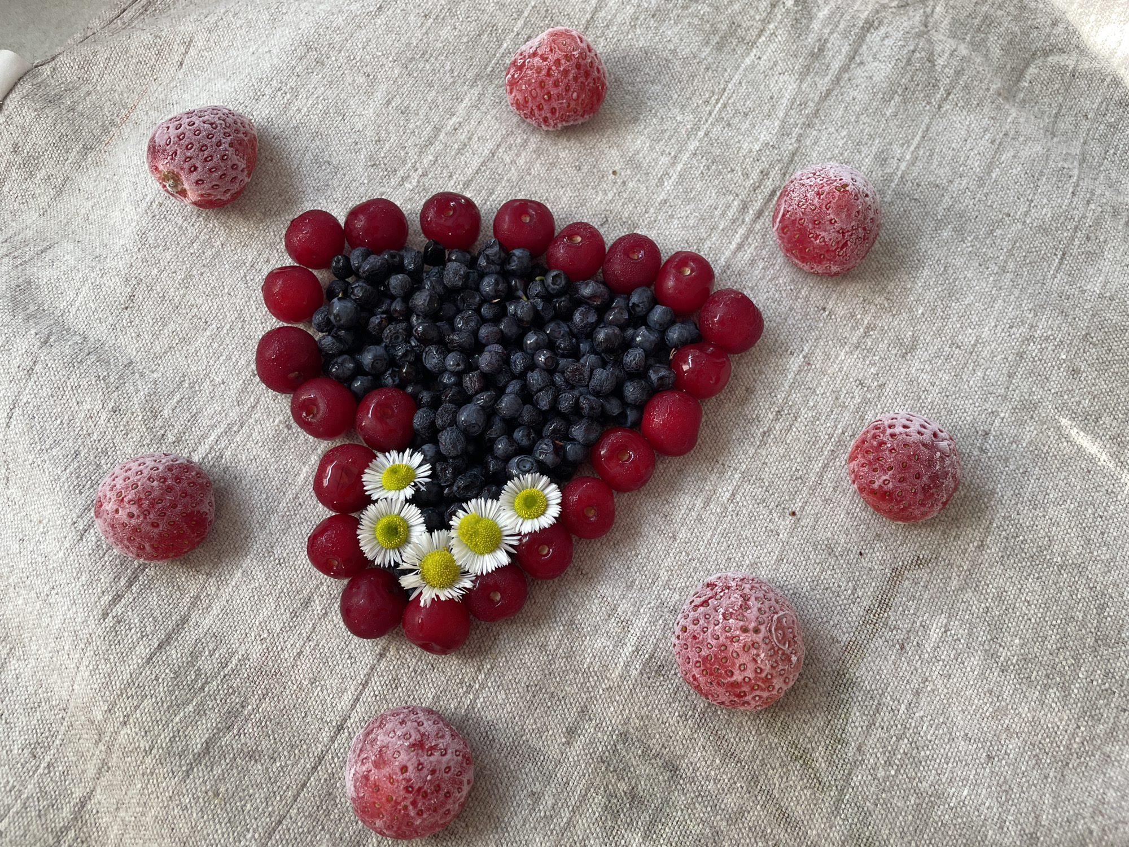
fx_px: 848
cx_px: 564
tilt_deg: -70.5
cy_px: 424
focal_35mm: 26
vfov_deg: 53.1
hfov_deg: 67.3
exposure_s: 1/121
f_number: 1.6
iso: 64
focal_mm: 4.2
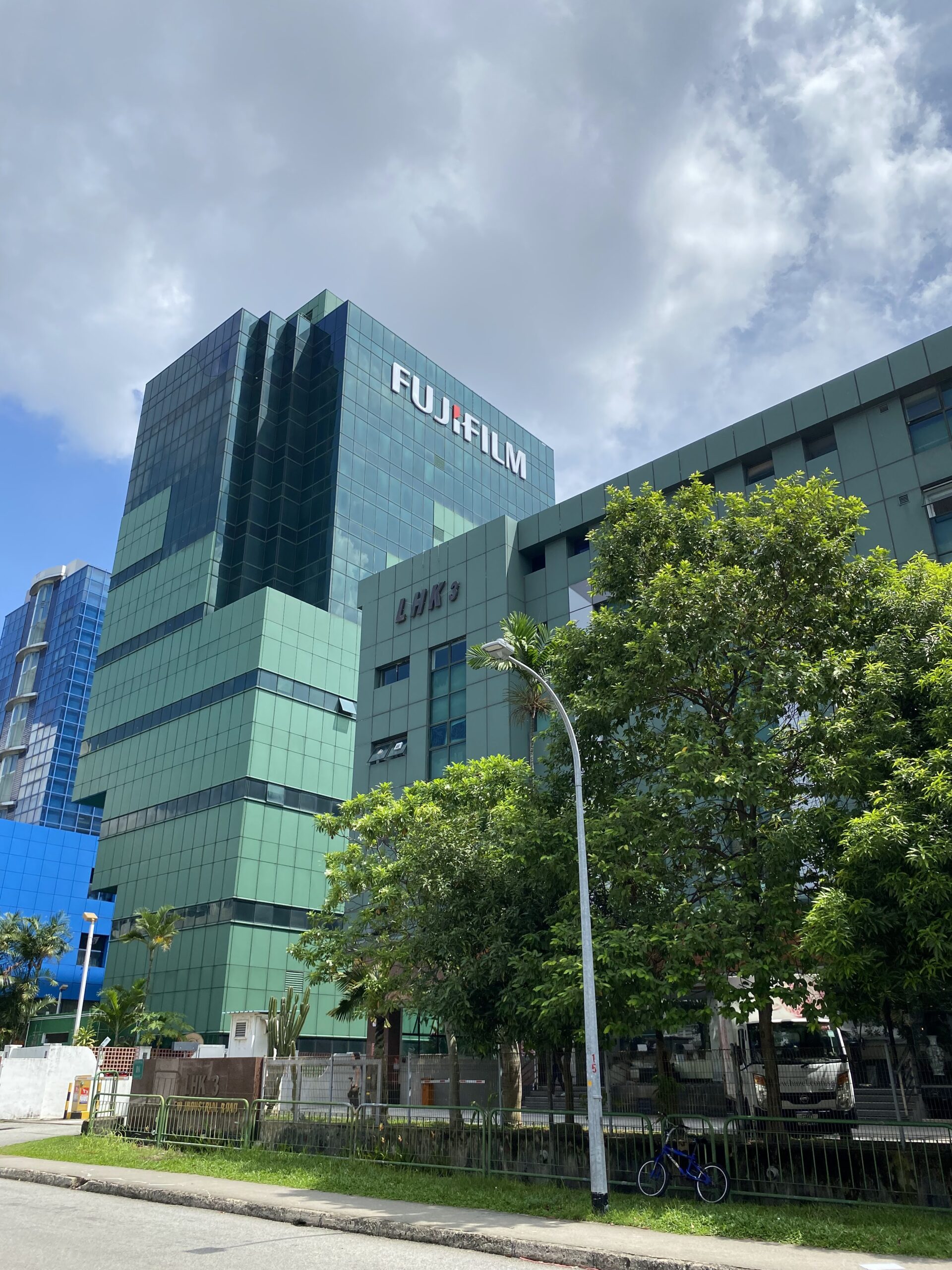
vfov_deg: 67.3
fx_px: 953
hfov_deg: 53.1
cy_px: 635
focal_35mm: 26
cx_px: 476
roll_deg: -1.7
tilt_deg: +23.9
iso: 32
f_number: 1.8
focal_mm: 4.25
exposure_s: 1/3401
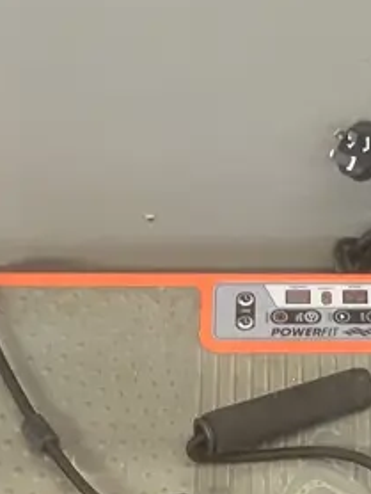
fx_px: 1470
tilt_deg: -55.9
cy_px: 462
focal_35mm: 103
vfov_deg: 18.7
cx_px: 332
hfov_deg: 14.3
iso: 250
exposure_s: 1/50
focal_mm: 3.99
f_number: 1.8
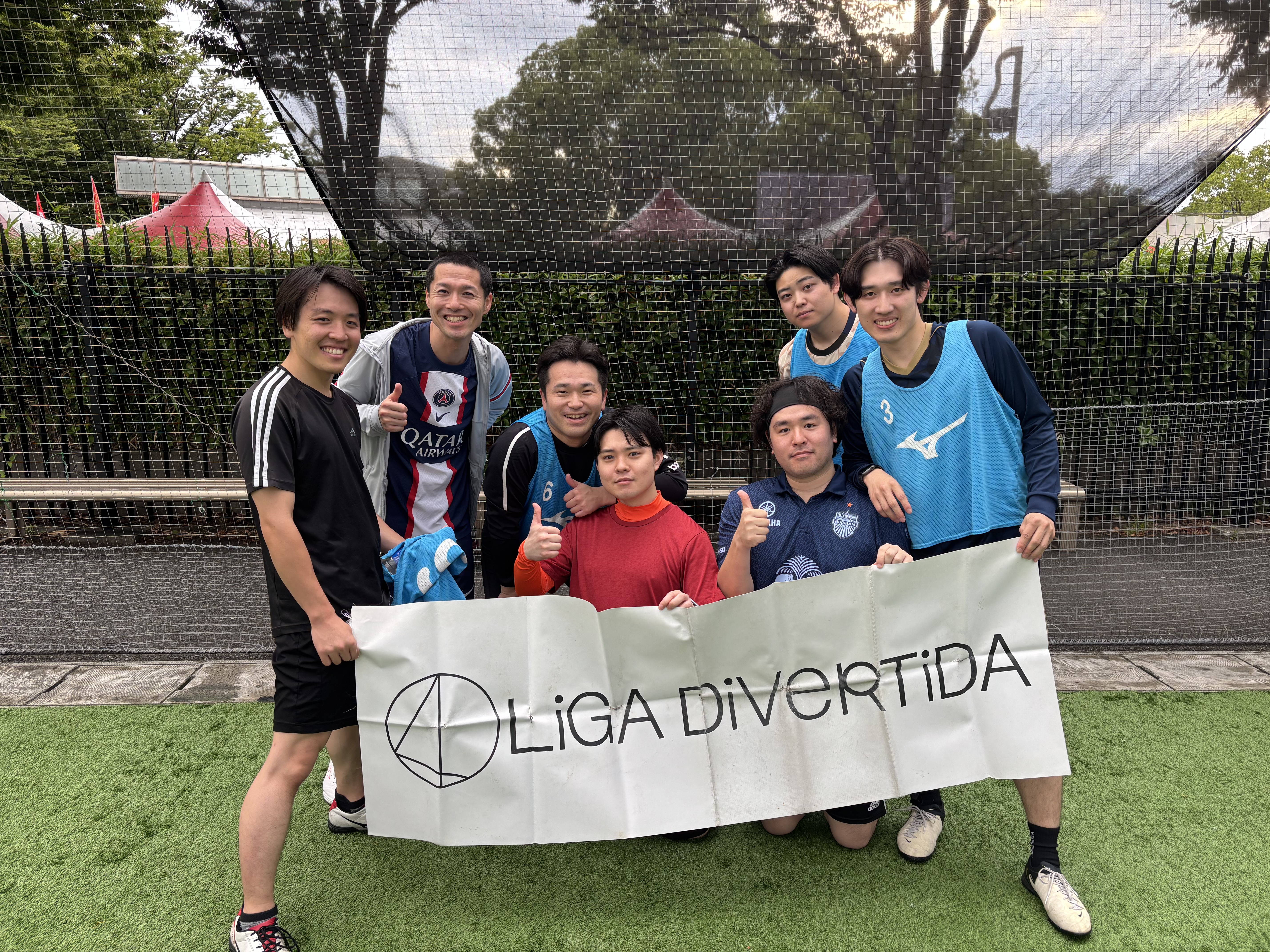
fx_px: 954
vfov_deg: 53.1
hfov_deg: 67.3
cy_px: 476
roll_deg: -0.6
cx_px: 635
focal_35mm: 26
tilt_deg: -11.2
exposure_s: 1/121
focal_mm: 5.96
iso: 64
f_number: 1.6
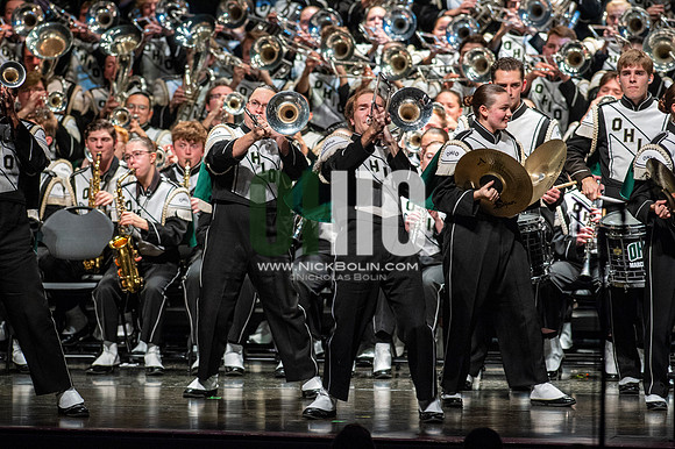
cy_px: 224
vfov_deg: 4.6
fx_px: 5622
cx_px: 338
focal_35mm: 300
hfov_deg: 6.9
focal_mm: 300
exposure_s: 1/400
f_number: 5.6
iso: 5000
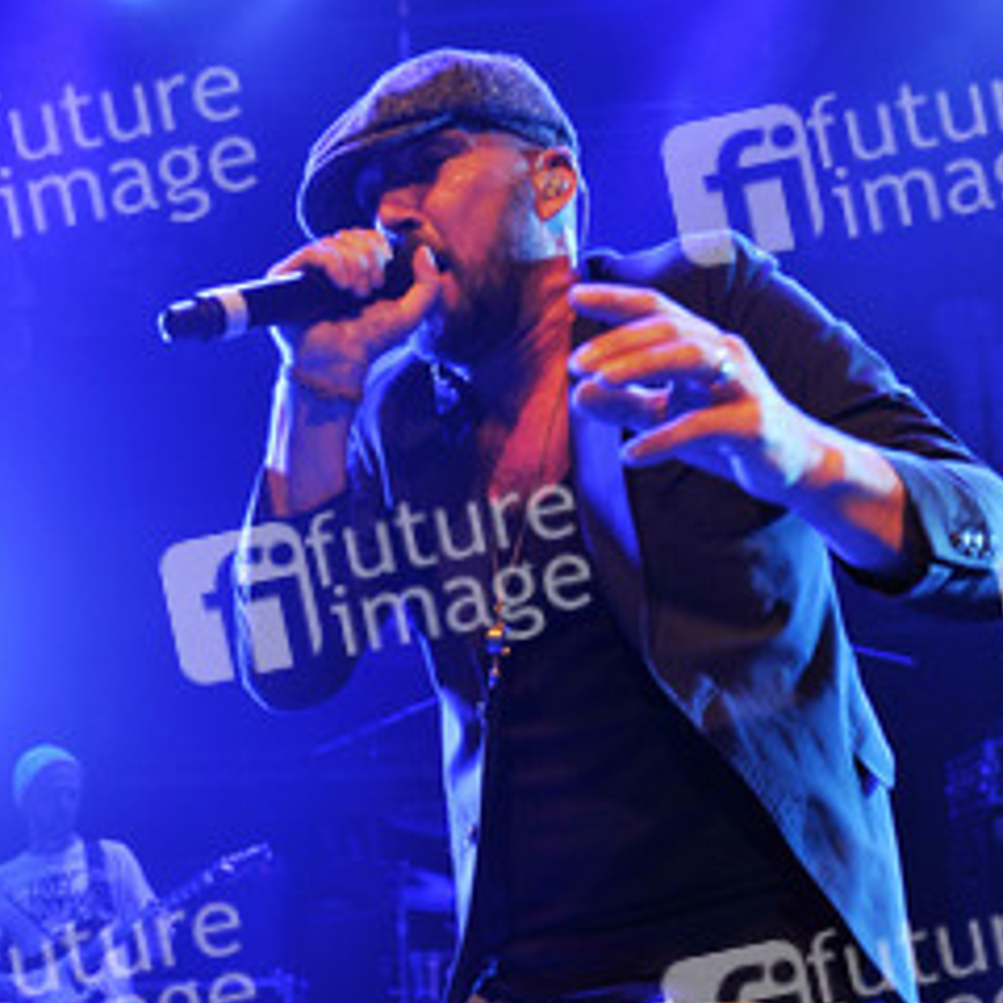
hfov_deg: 48.5
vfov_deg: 46.1
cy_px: 794
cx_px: 499
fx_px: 1115
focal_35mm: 34
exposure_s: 1/160
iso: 1000
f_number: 2.8
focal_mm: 24
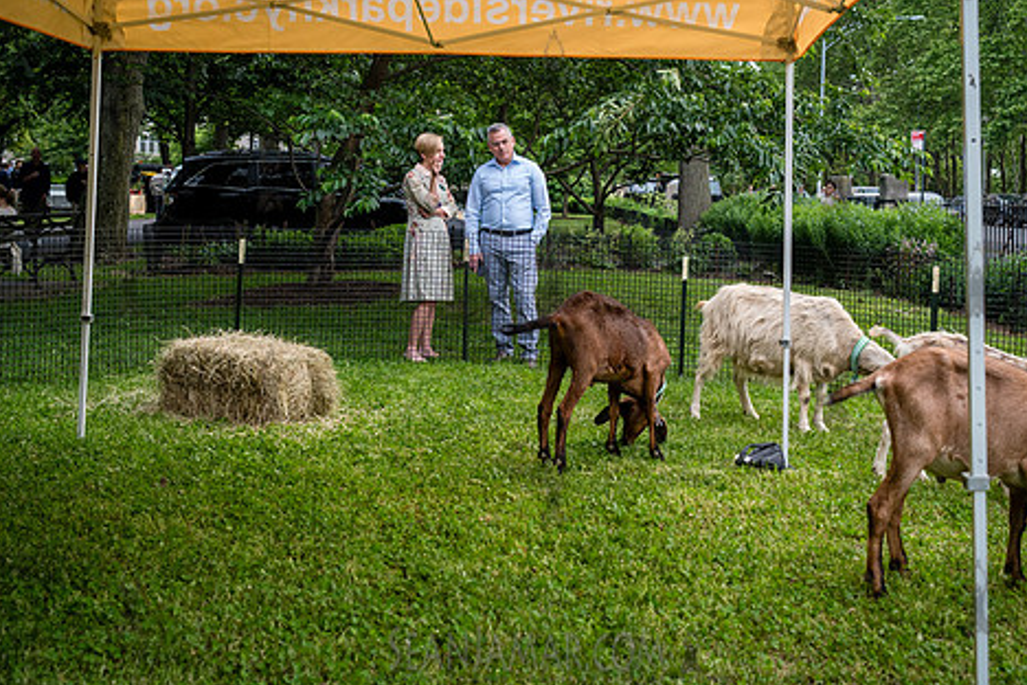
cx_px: 551
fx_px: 1341
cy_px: 279
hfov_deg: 41.9
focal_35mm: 47
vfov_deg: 28.6
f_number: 4
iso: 1600
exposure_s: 1/1000
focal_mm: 36
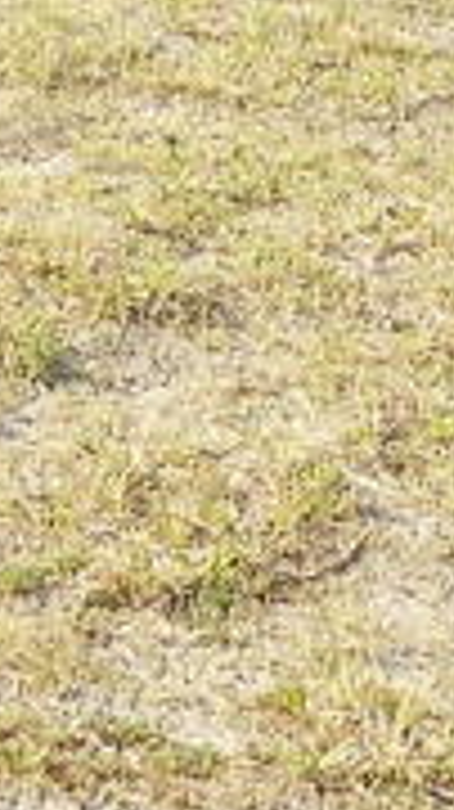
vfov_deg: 12.4
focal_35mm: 161
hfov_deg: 7.5
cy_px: -580
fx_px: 3452
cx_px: 0
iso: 80
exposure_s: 1/320
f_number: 3.2
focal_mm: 4.6
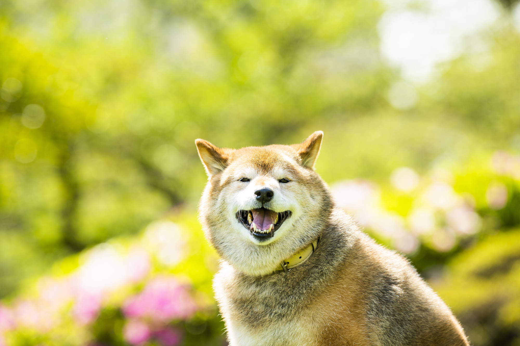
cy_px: 173
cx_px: 260
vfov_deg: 7.8
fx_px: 2526
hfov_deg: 11.8
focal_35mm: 175
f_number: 4
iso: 200
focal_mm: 175
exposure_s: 1/640
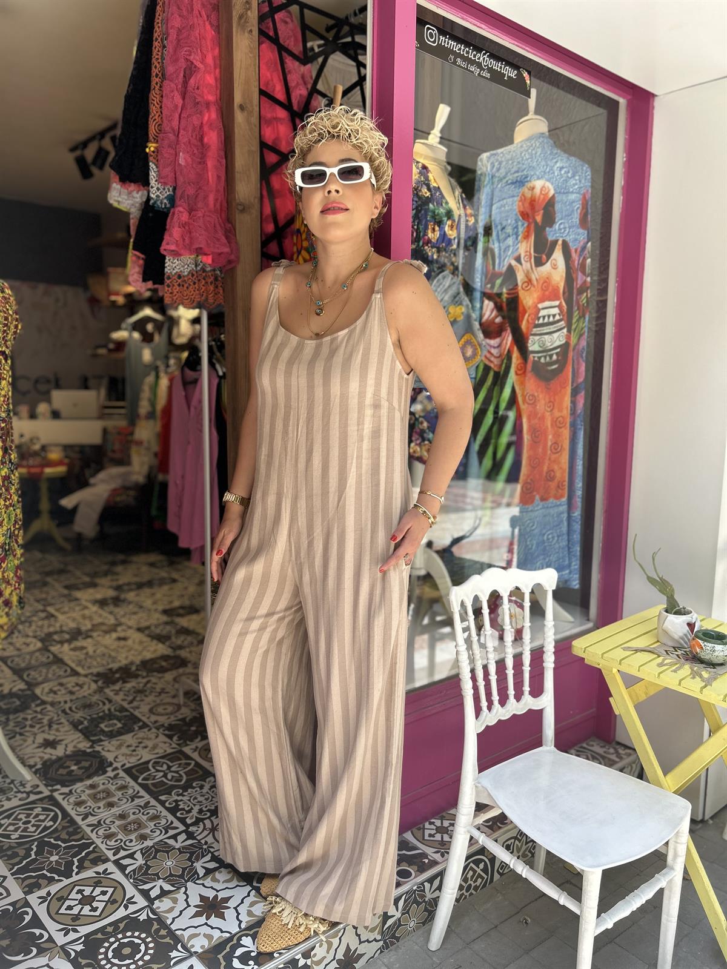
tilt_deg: -6.0
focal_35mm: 26
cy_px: 484
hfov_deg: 53.1
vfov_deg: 67.3
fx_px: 728
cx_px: 364
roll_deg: -1.0
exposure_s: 1/658
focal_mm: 5.7
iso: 50
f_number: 1.5
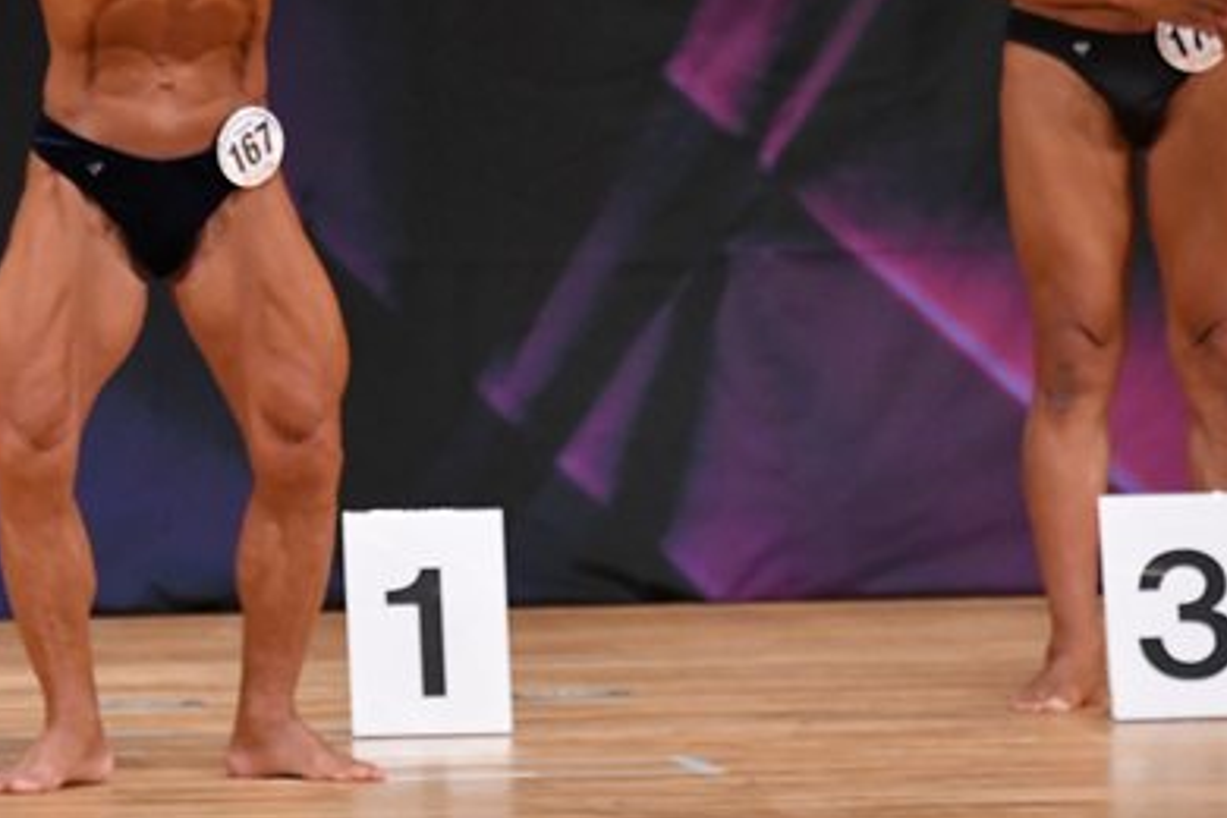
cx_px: 61
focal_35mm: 507
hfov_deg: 4.1
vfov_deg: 2.7
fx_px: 17279
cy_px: 198
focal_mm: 170
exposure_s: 1/400
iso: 4000
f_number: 5.6
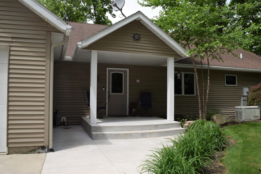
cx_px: 130
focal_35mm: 27
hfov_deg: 67.4
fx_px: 196
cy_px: 87
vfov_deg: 47.9
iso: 100
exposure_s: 1/200
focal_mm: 18
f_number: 8
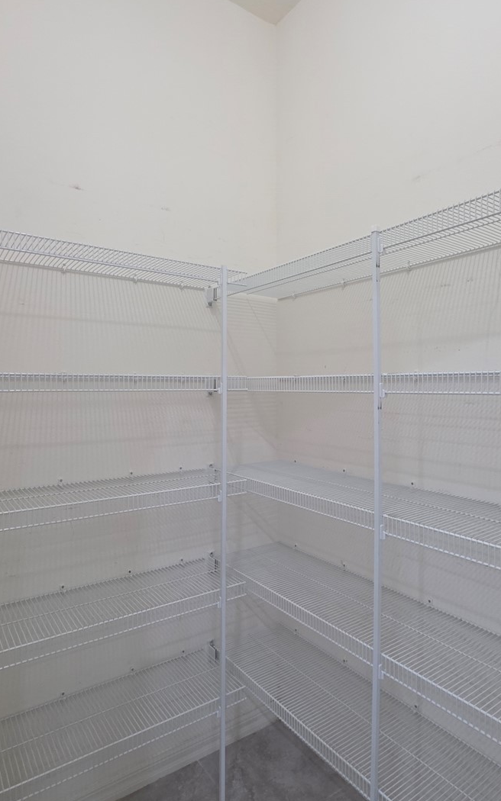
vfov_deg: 82.3
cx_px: 301
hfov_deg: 56.8
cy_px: 400
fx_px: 459
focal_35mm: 21
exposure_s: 1/60
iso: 200
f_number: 1.9
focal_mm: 2.2
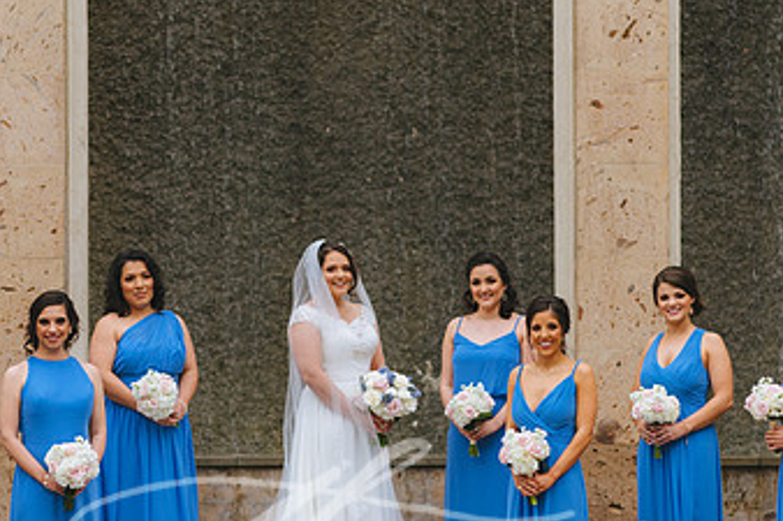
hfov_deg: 14.1
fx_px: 3174
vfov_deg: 9.4
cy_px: 307
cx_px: 297
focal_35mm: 146
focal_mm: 85
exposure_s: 1/3200
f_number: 2
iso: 400
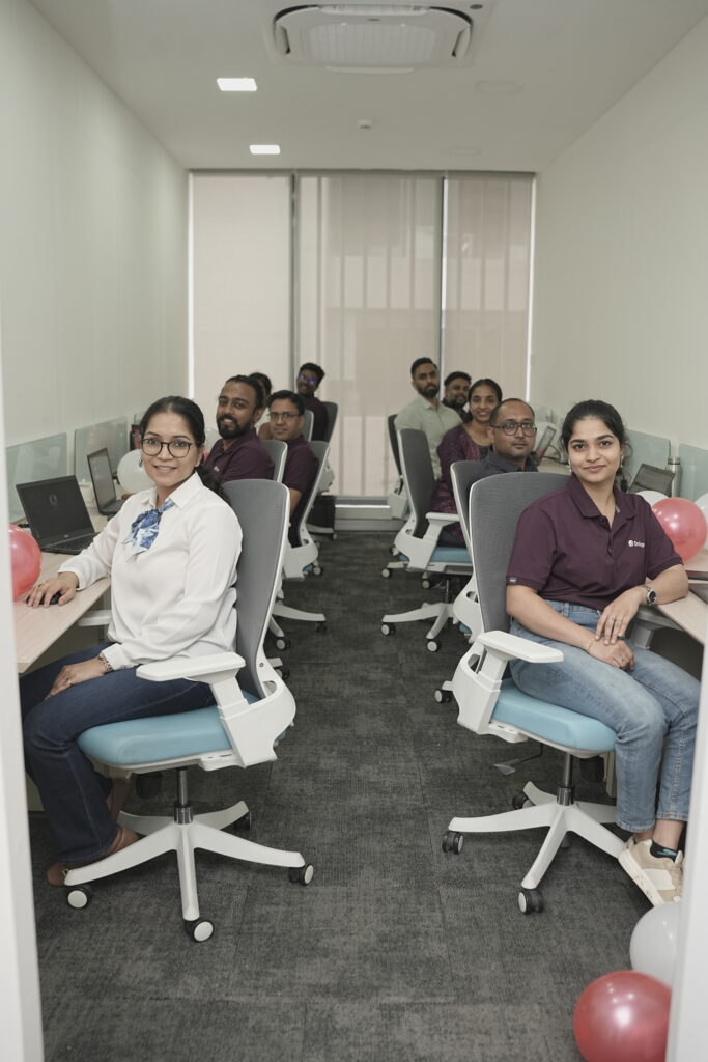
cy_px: 531
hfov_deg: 37.9
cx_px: 354
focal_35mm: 35
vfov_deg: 54.4
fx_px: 1032
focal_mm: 35
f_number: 3.2
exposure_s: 1/250
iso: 640
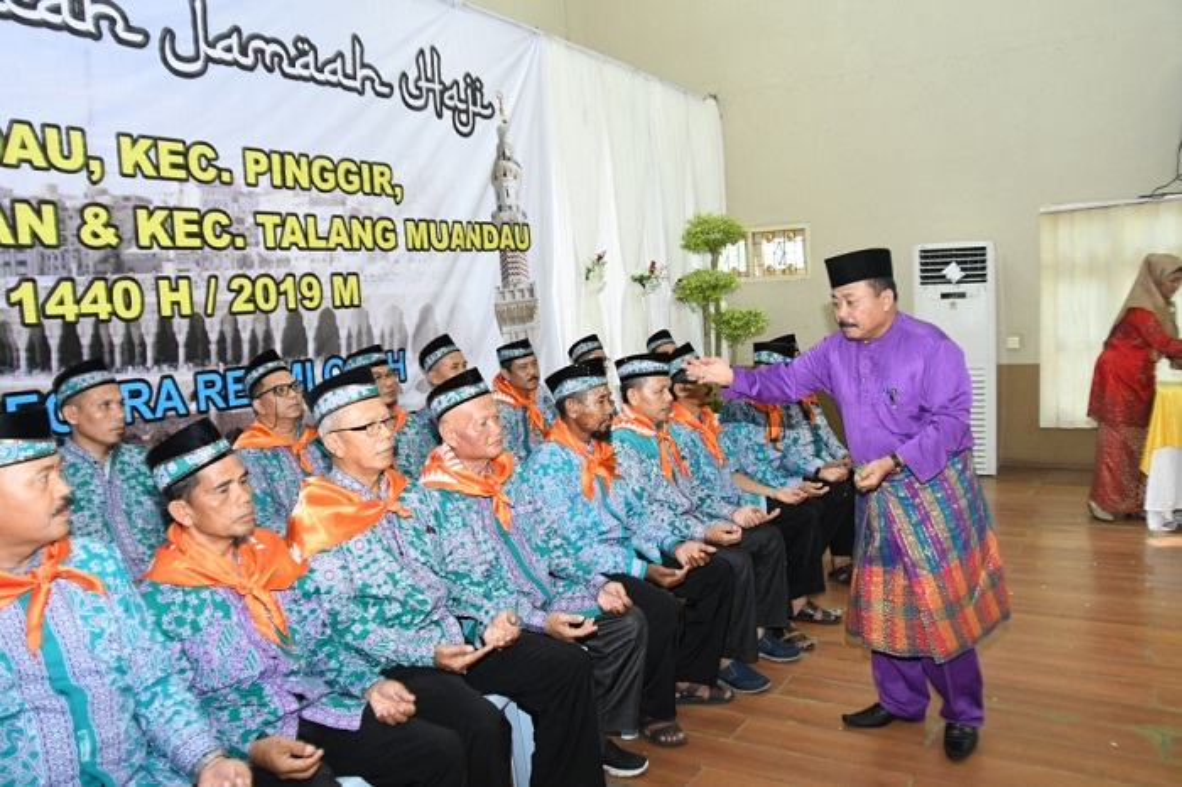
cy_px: 394
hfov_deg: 57.2
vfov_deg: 39.9
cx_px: 591
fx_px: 1083
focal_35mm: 33
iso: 3200
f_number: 5.6
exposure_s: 1/100
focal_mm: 22
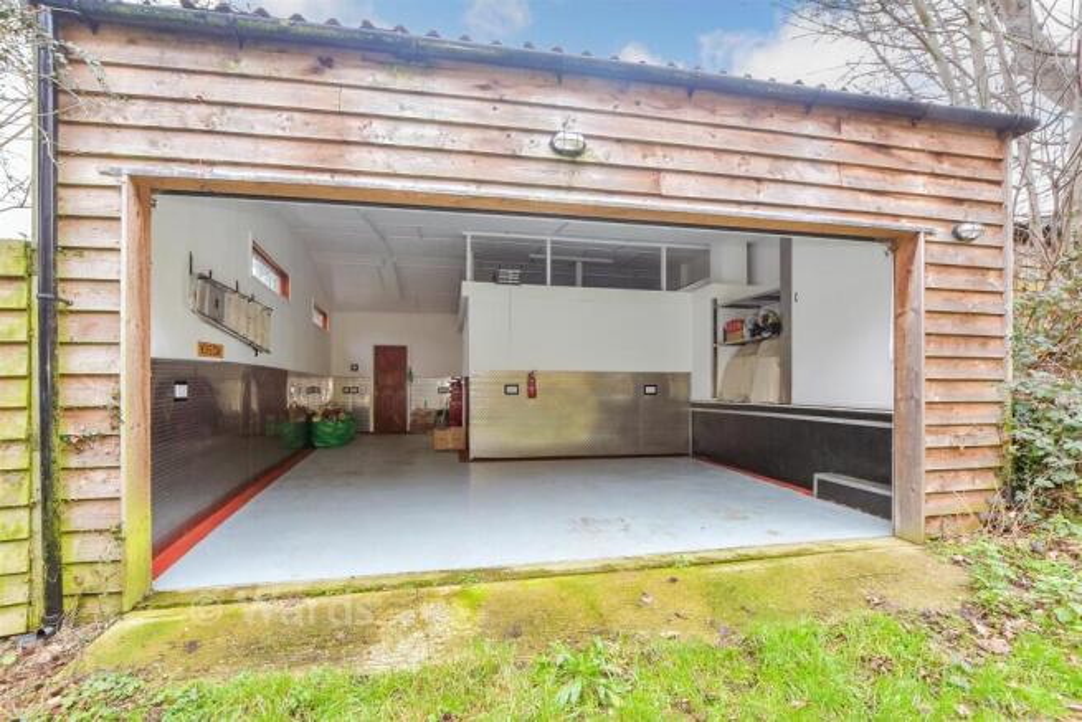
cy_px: 361
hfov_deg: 100.4
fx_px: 451
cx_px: 541
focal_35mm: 15
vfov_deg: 77.4
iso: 200
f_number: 8
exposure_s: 1/8
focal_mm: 10
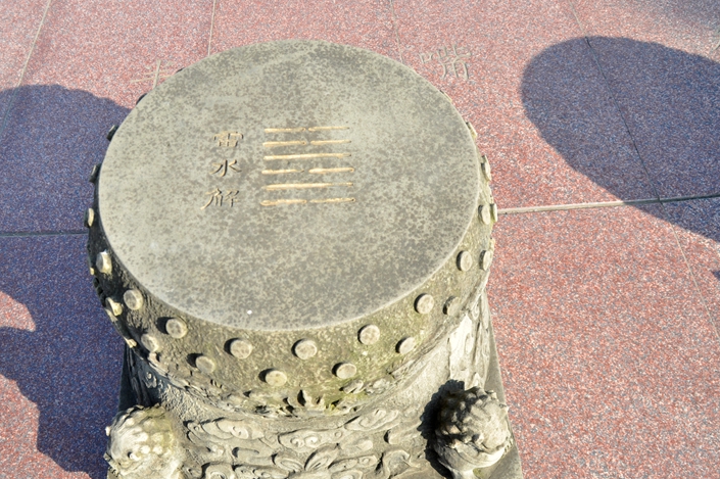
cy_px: 269
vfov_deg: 38.8
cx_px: 325
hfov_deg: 55.7
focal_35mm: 34
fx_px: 680
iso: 200
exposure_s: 1/250
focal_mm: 18
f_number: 8
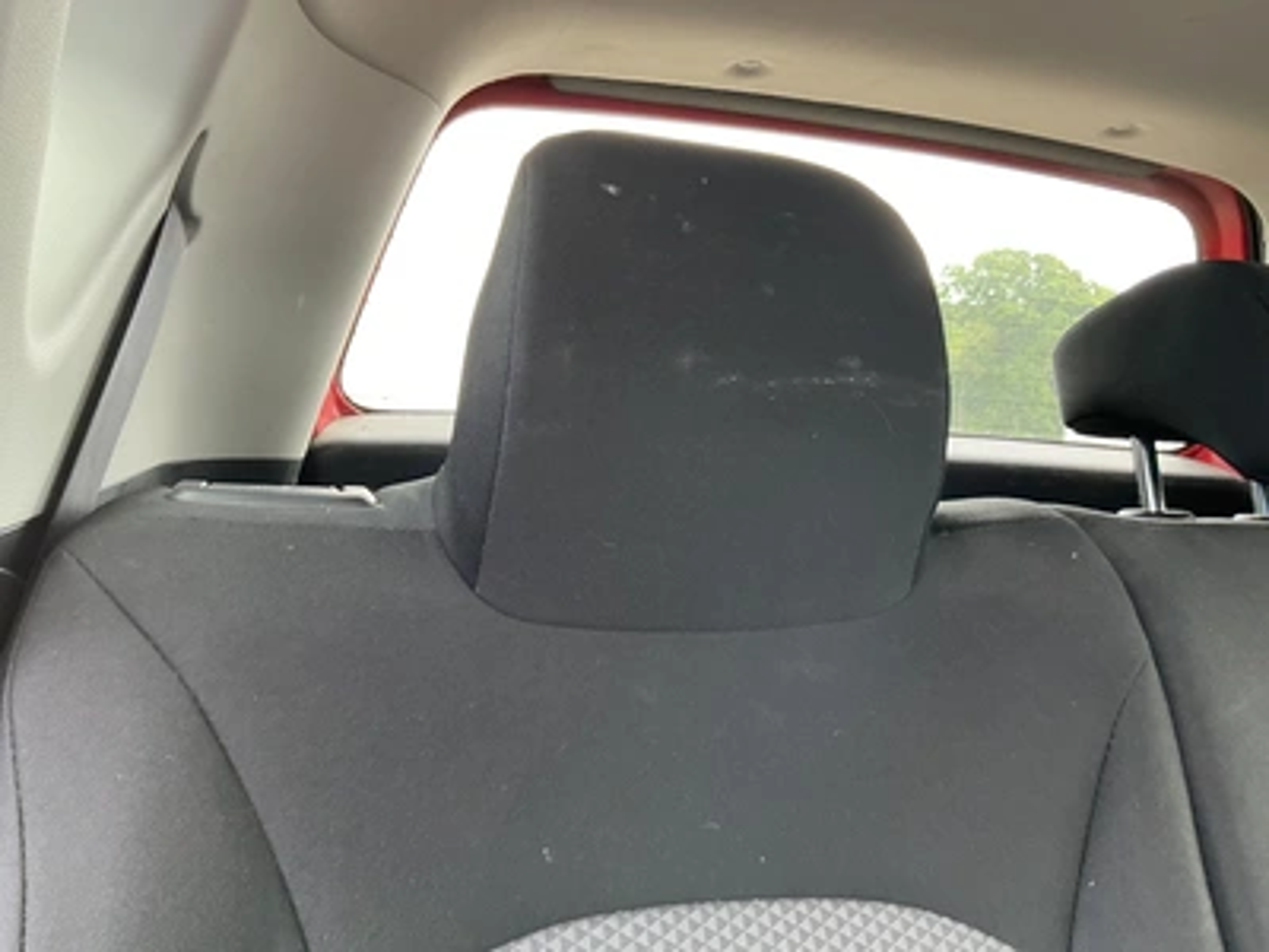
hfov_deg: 63.4
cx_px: 634
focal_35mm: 28
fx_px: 1026
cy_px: 476
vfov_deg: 49.7
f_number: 1.8
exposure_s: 1/60
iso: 125
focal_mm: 3
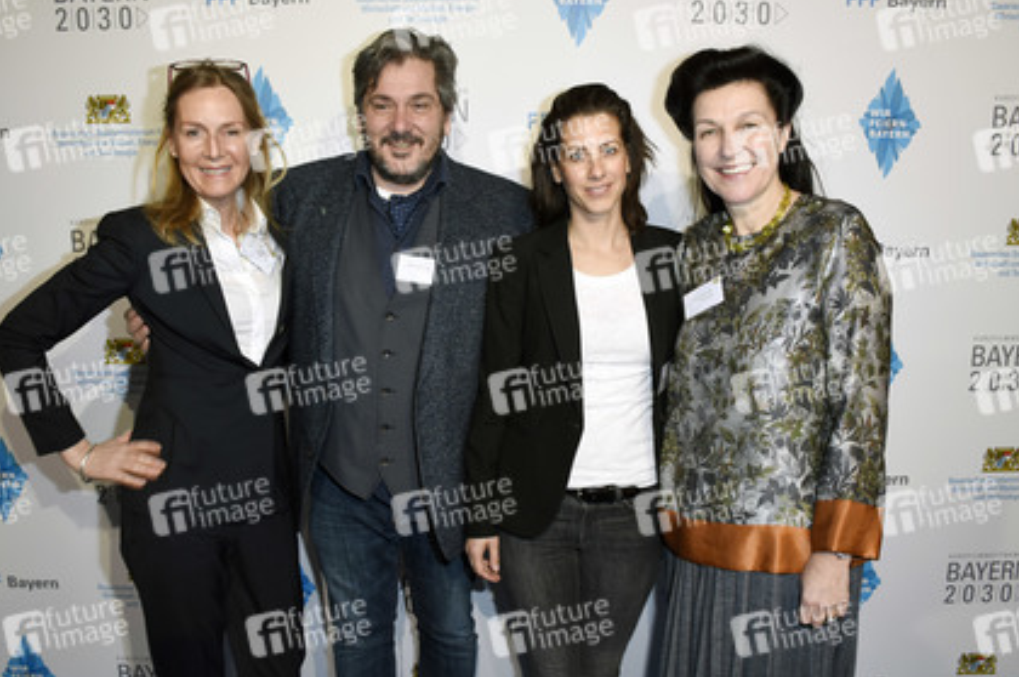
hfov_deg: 63.7
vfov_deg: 44.9
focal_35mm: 29
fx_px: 820
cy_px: 325
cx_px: 486
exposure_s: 1/80
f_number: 6.3
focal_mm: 18
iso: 640
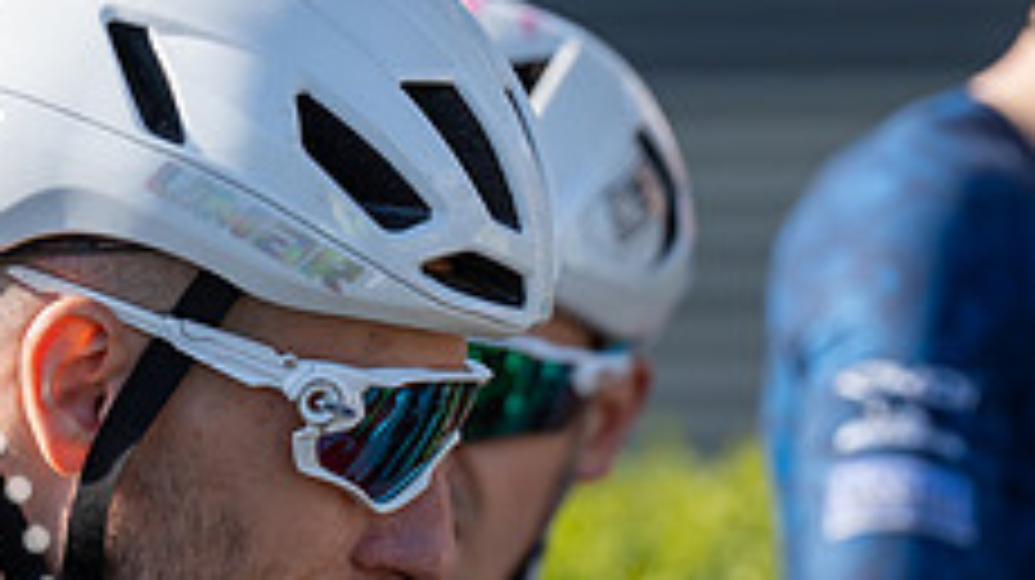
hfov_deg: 5.2
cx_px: 342
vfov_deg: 2.9
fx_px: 11381
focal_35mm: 415
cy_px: 420
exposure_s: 1/1250
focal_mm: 157
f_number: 5
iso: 400
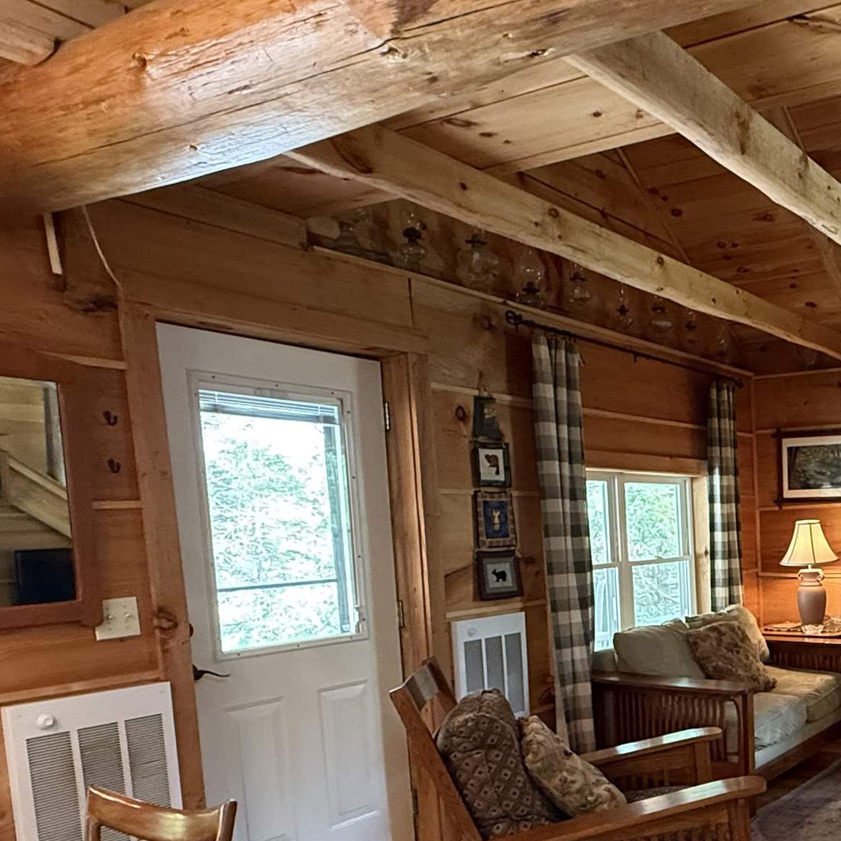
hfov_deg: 43.9
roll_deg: +2.4
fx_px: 907
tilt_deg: -6.2
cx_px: 803
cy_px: 618
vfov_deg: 48.1
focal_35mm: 33
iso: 640
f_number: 2.2
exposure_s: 1/60
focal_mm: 2.22
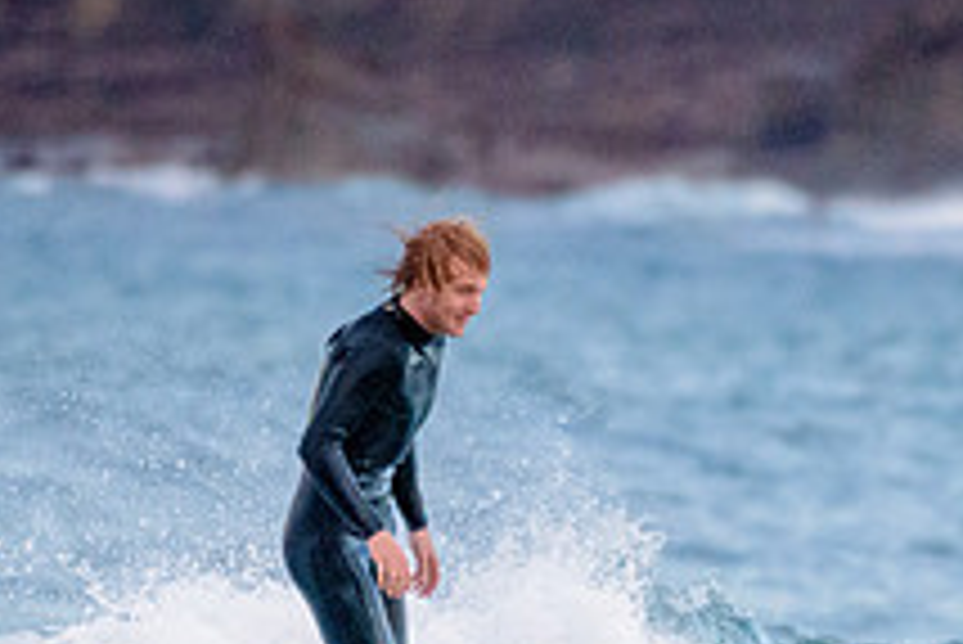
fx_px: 37313
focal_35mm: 1394
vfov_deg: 1.0
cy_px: 569
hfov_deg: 1.5
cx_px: 757
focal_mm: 420
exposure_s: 1/2000
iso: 2500
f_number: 5.6
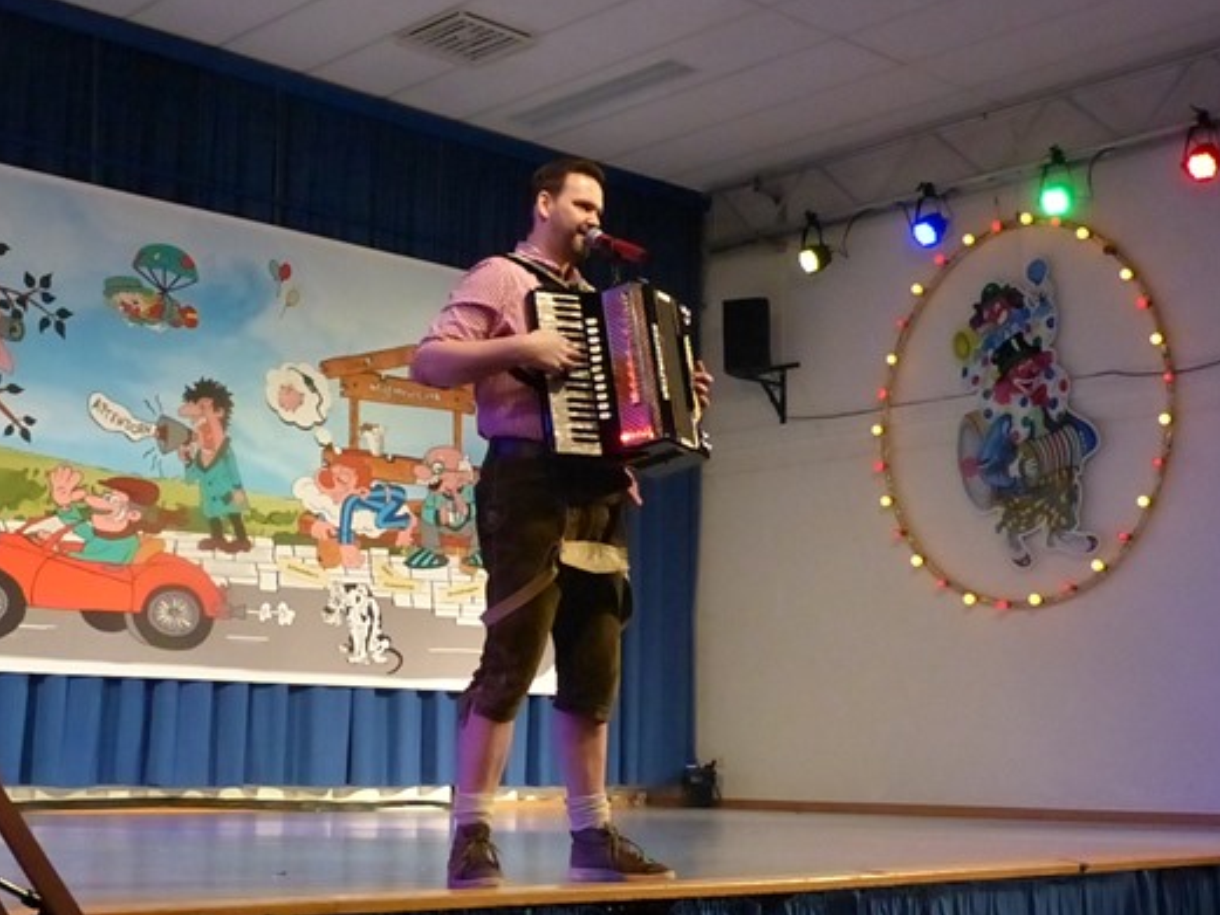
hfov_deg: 36.1
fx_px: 1868
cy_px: 436
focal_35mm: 53
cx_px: 560
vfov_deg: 27.5
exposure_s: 1/160
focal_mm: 8.1
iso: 1600
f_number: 4
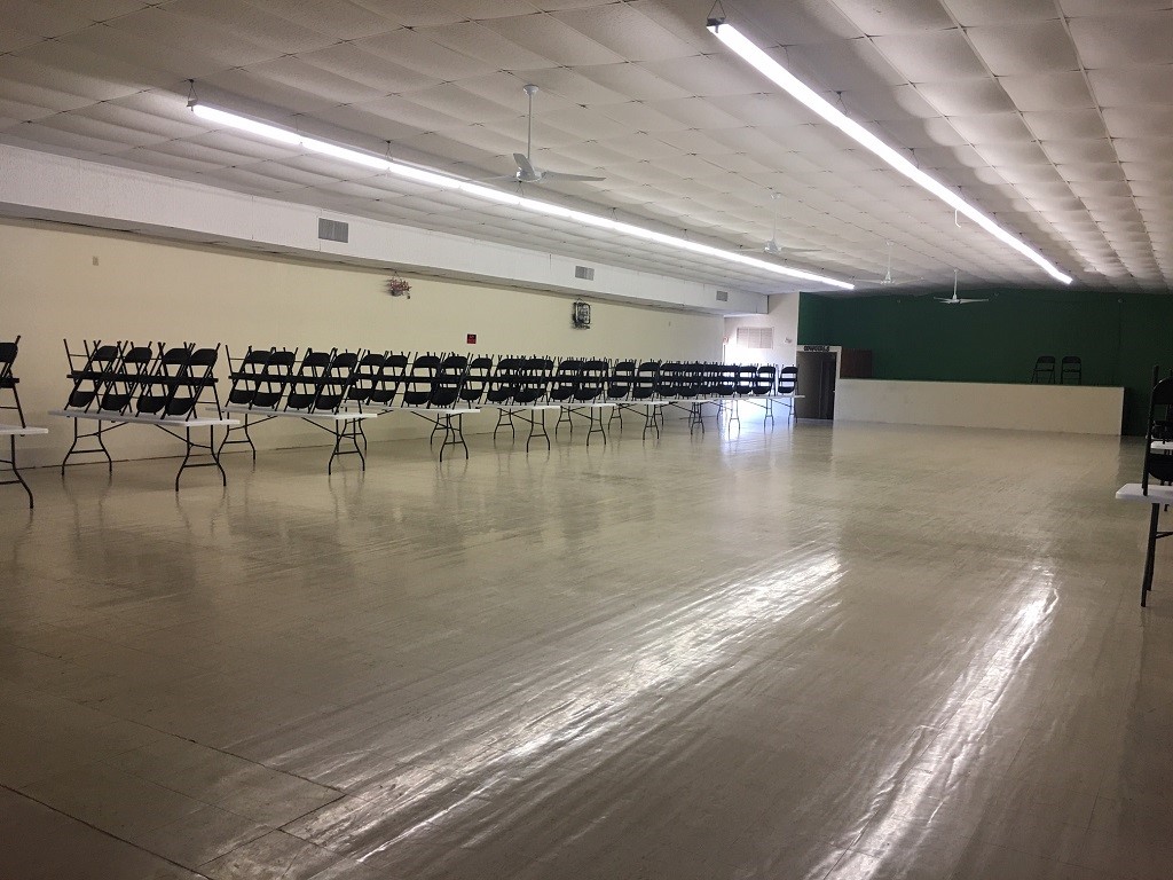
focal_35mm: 29
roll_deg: -1.4
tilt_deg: -3.0
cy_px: 440
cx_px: 586
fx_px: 983
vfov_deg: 48.2
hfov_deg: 61.7
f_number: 2.2
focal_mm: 4.15
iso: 40
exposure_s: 1/30
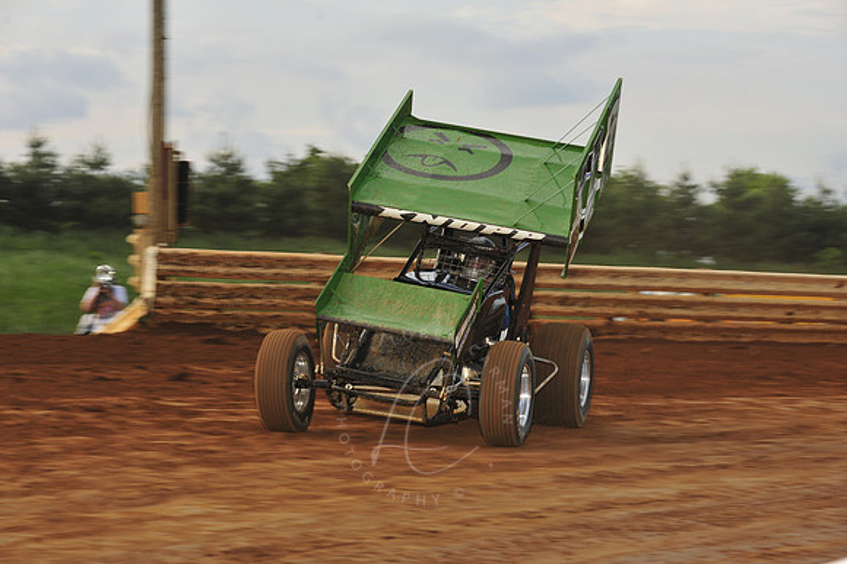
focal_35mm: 112
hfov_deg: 18.3
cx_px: 424
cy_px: 282
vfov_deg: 12.2
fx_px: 2634
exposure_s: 1/320
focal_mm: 112
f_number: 9
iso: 500
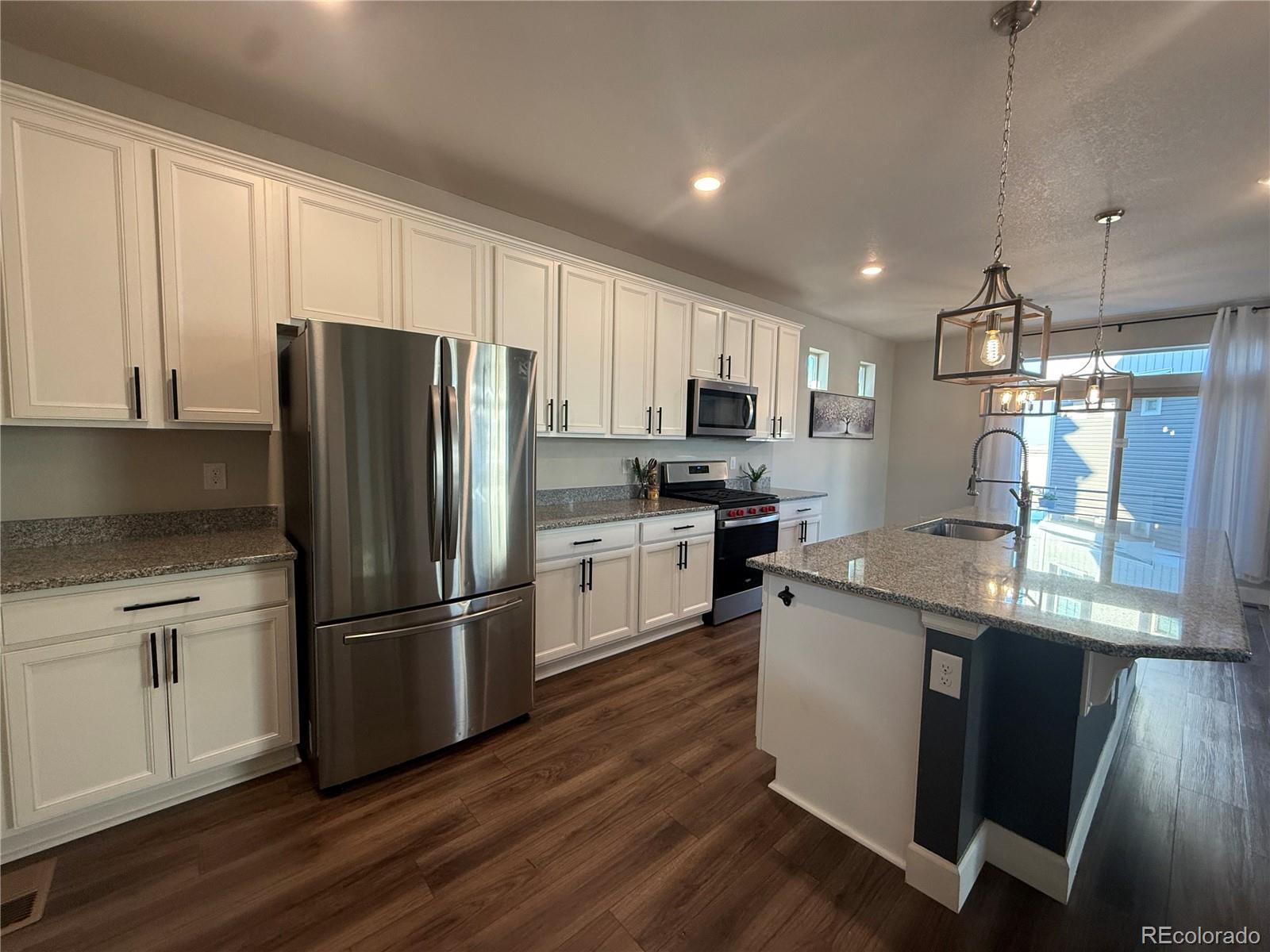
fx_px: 514
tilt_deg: -3.8
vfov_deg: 85.7
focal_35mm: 14
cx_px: 635
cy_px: 476
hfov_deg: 102.1
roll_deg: -1.3
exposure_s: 1/120
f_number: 2.2
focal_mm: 2.22
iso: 250
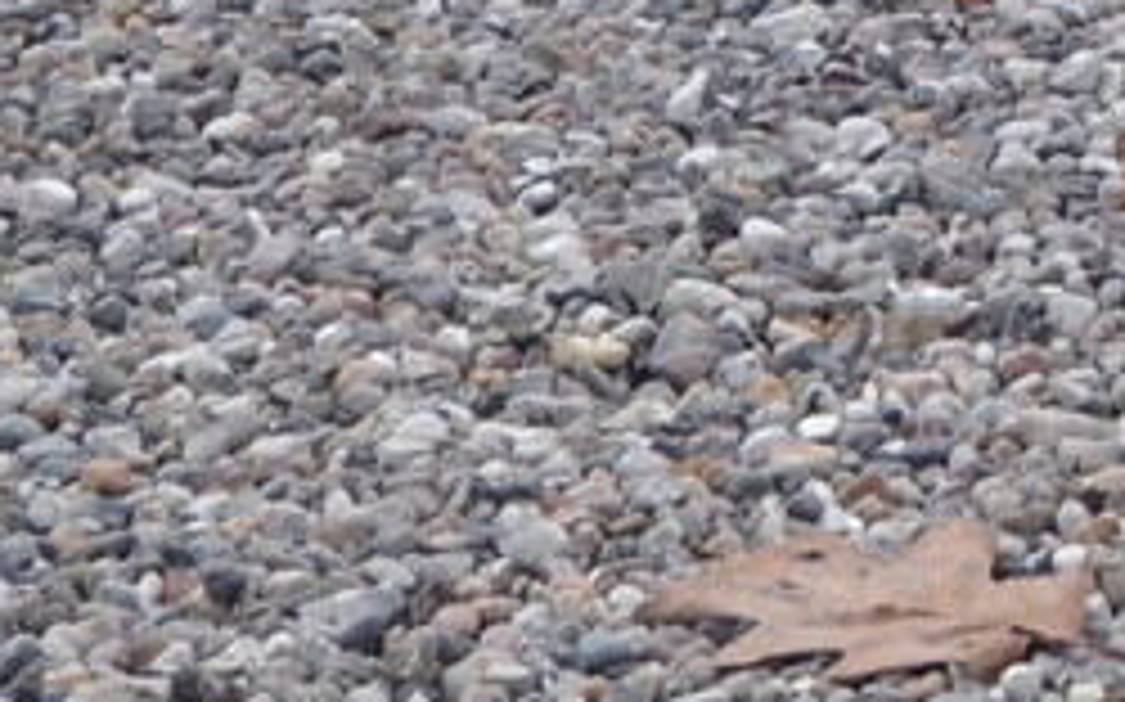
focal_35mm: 305
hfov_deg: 6.6
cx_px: 2682
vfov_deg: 4.0
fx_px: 9347
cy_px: -2074
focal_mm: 26
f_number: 7.1
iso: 100
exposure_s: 1/200
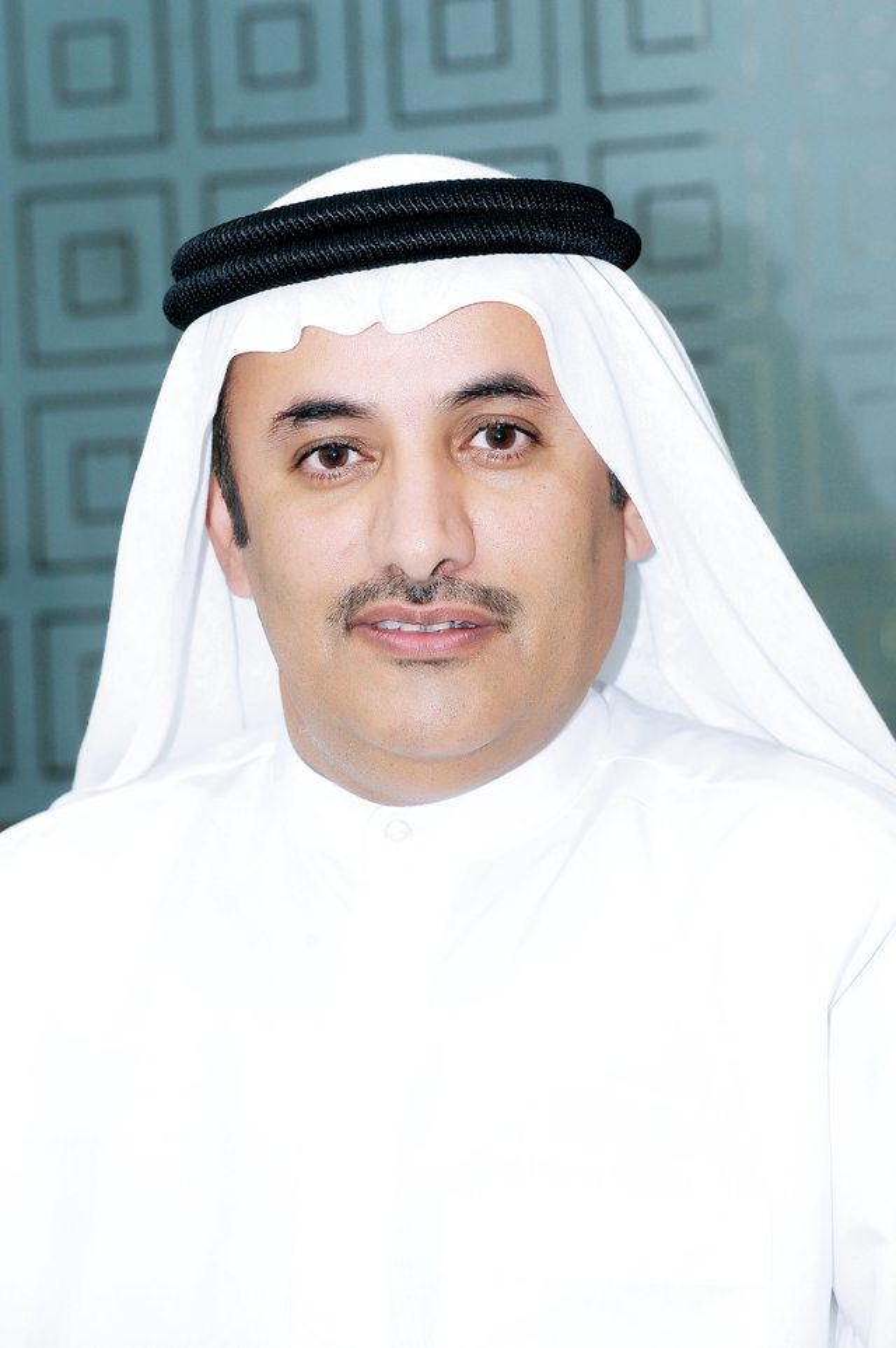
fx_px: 4673
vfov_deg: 16.4
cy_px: 674
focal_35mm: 125
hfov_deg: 11.0
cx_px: 448
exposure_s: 1/200
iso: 400
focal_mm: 125
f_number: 7.1
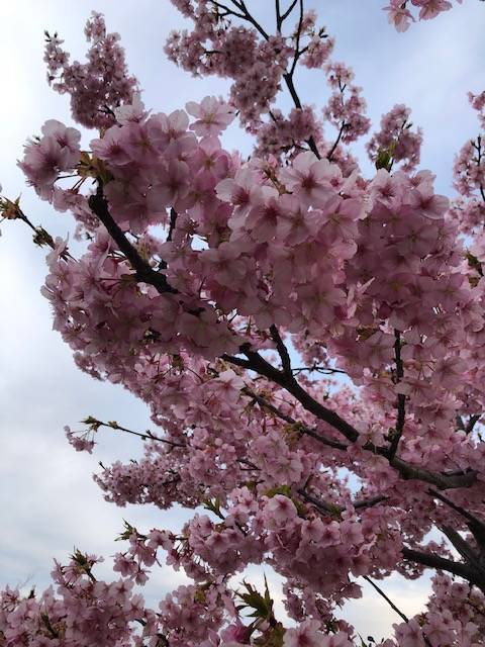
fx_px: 523
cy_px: 324
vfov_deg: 63.4
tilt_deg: +37.8
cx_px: 242
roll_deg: -3.5
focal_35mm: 28
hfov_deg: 49.7
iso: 20
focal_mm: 3.99
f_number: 1.8
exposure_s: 1/592
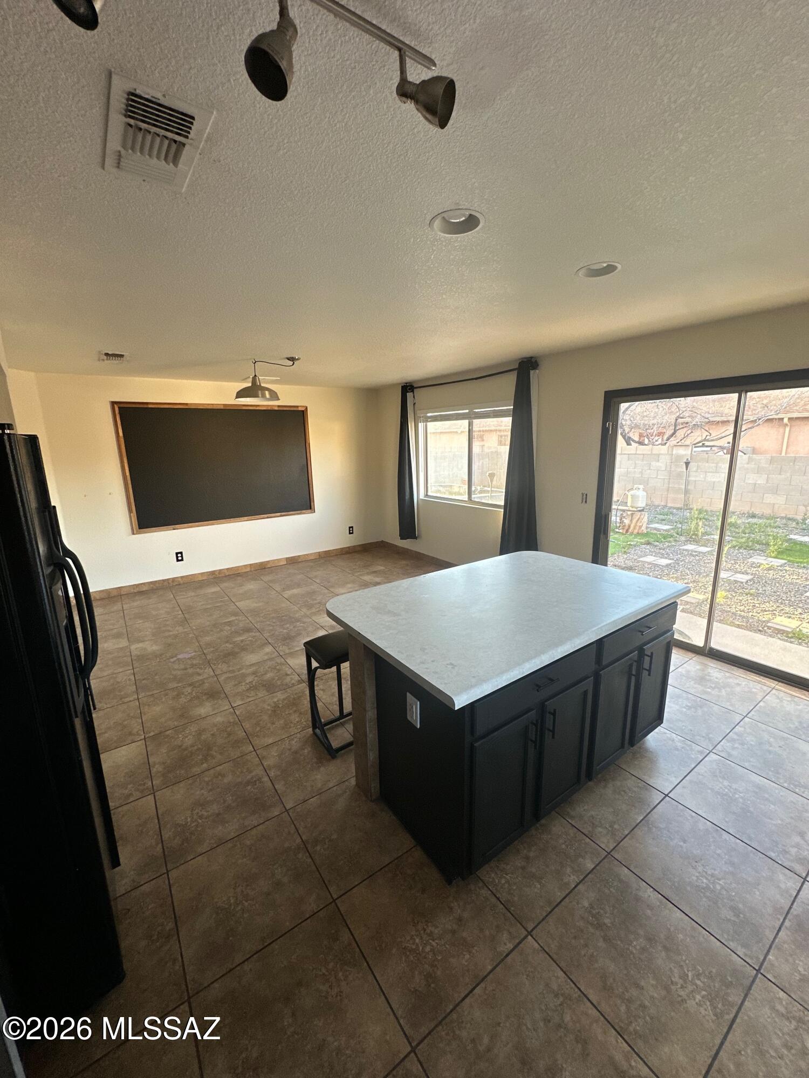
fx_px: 436
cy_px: 539
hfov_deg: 85.7
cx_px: 404
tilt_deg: -12.8
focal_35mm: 14
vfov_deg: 102.1
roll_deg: -0.1
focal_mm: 2.22
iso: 100
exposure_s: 1/99
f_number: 2.2
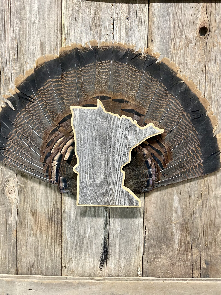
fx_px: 221
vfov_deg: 67.3
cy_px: 148
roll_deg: -1.6
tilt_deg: -2.8
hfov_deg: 53.0
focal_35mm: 26
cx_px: 110
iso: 250
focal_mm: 4.25
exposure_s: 1/60
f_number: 1.8
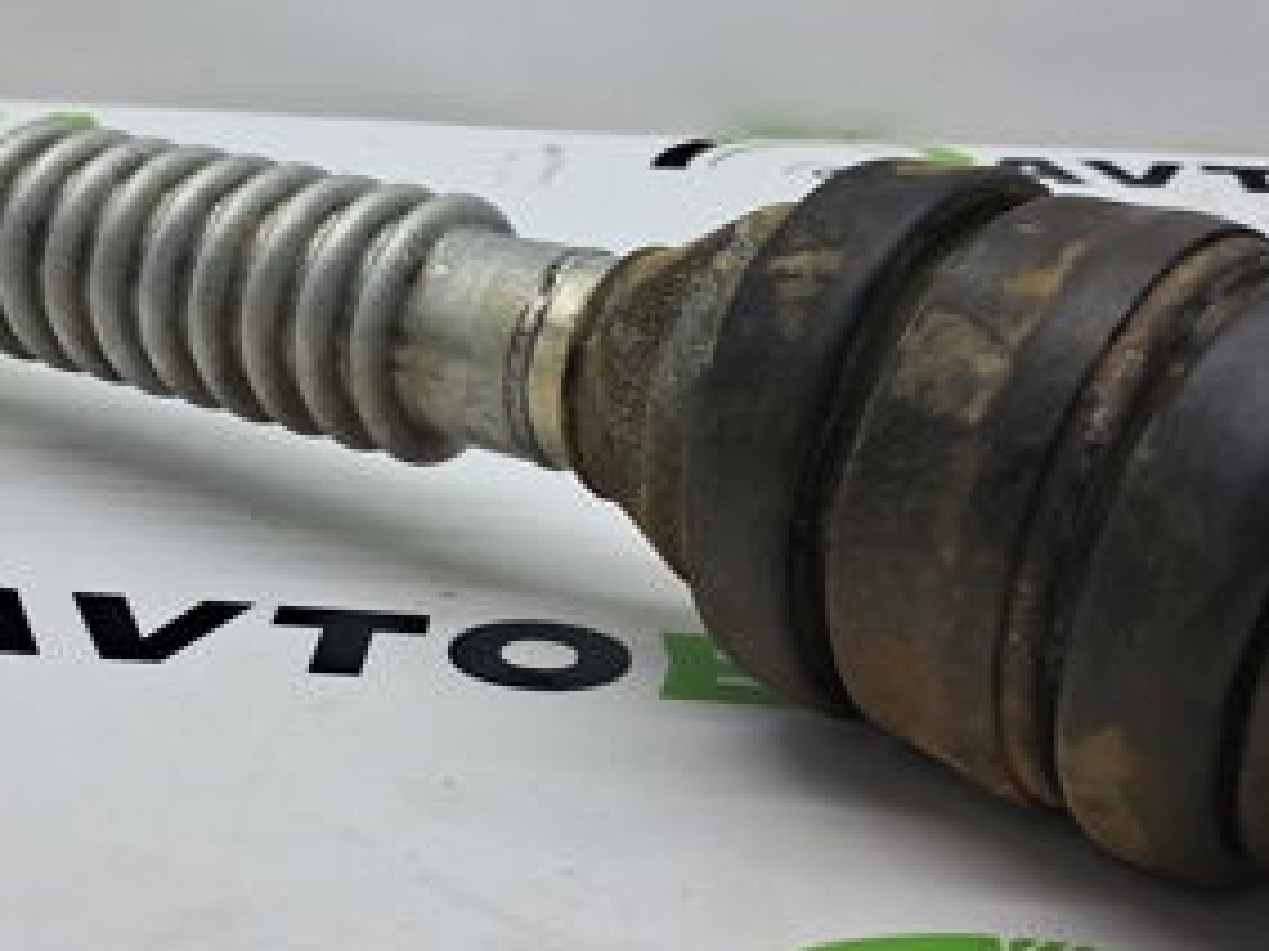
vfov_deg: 24.0
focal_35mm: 61
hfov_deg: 31.5
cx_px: 430
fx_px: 2235
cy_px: 410
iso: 50
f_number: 1.8
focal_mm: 4
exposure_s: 1/120
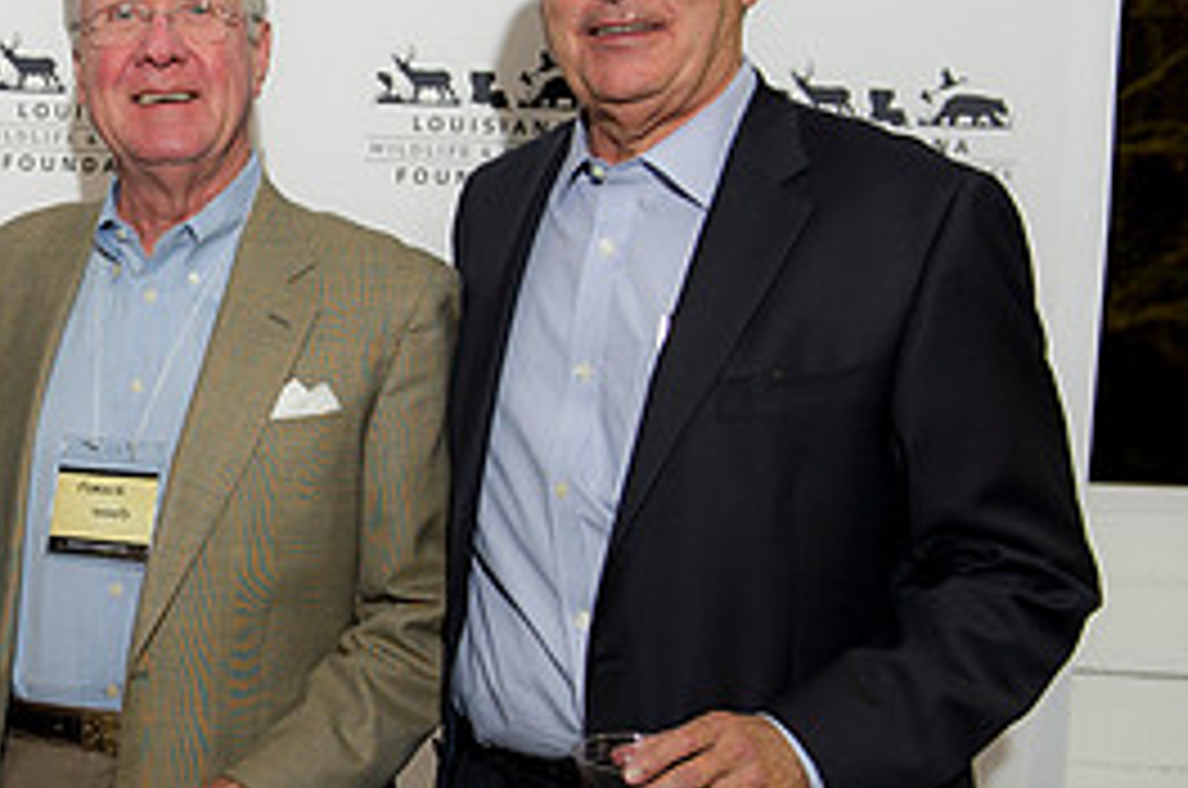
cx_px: 40
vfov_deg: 17.6
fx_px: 2536
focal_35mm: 77
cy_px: 468
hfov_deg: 25.3
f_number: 3.5
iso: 800
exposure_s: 1/125
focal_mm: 35
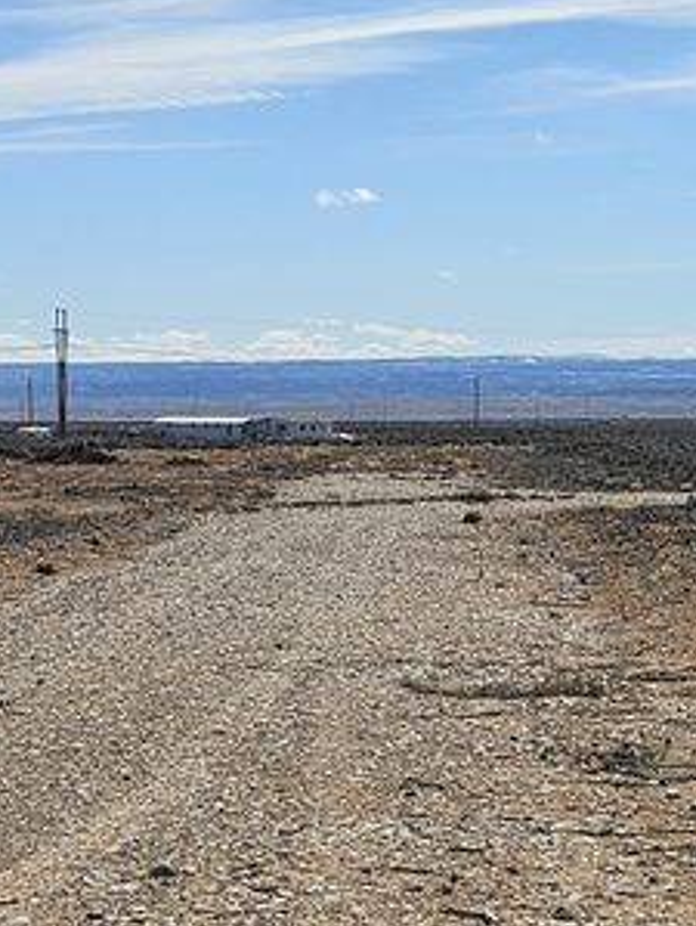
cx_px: 606
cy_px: 536
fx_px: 3157
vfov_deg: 16.7
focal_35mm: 118
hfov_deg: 12.5
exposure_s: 1/4953
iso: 25
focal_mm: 5.4
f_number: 1.8
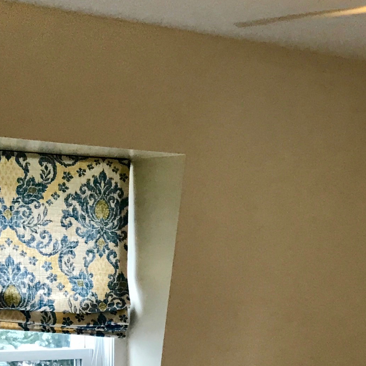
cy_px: 319
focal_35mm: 96
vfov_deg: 17.9
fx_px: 1148
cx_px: 559
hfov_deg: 16.4
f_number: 1.8
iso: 32
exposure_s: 1/30
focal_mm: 3.99
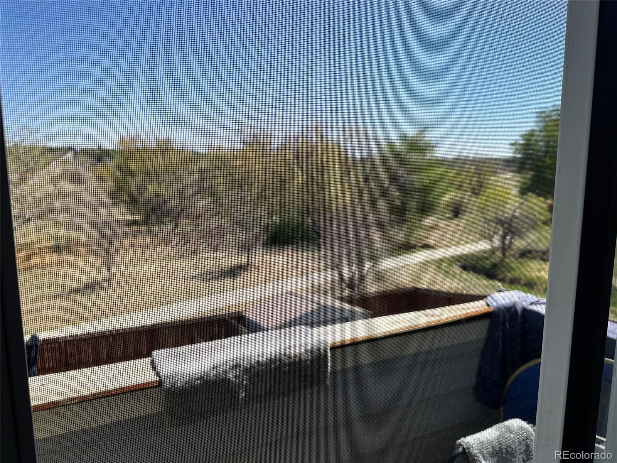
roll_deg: -0.5
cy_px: 232
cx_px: 308
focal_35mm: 24
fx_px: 428
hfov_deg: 71.6
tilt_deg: -7.9
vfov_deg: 56.8
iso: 80
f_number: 1.78
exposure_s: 1/2967
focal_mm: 6.86
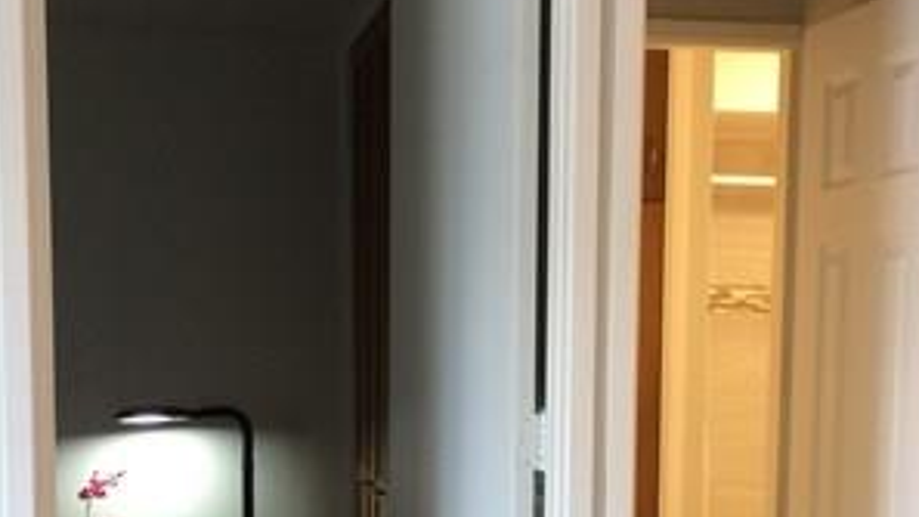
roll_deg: +0.6
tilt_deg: -4.2
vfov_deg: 17.4
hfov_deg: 31.0
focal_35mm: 68
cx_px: 523
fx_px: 1657
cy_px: 495
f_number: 2.2
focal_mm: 4.15
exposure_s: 1/30
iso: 64
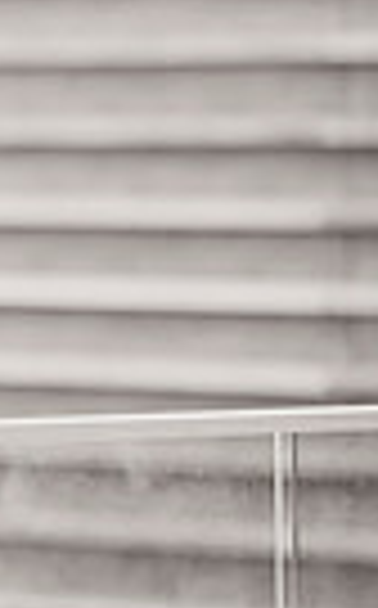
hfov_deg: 3.9
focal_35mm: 328
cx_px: -796
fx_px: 5424
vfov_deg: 6.4
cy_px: 23
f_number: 2.8
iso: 800
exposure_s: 1/400
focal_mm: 75
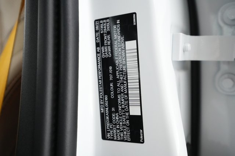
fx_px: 183
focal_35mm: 28
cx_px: 118
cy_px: 78
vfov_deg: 46.4
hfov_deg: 65.5
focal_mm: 28
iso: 8000
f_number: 4.5
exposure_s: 1/100
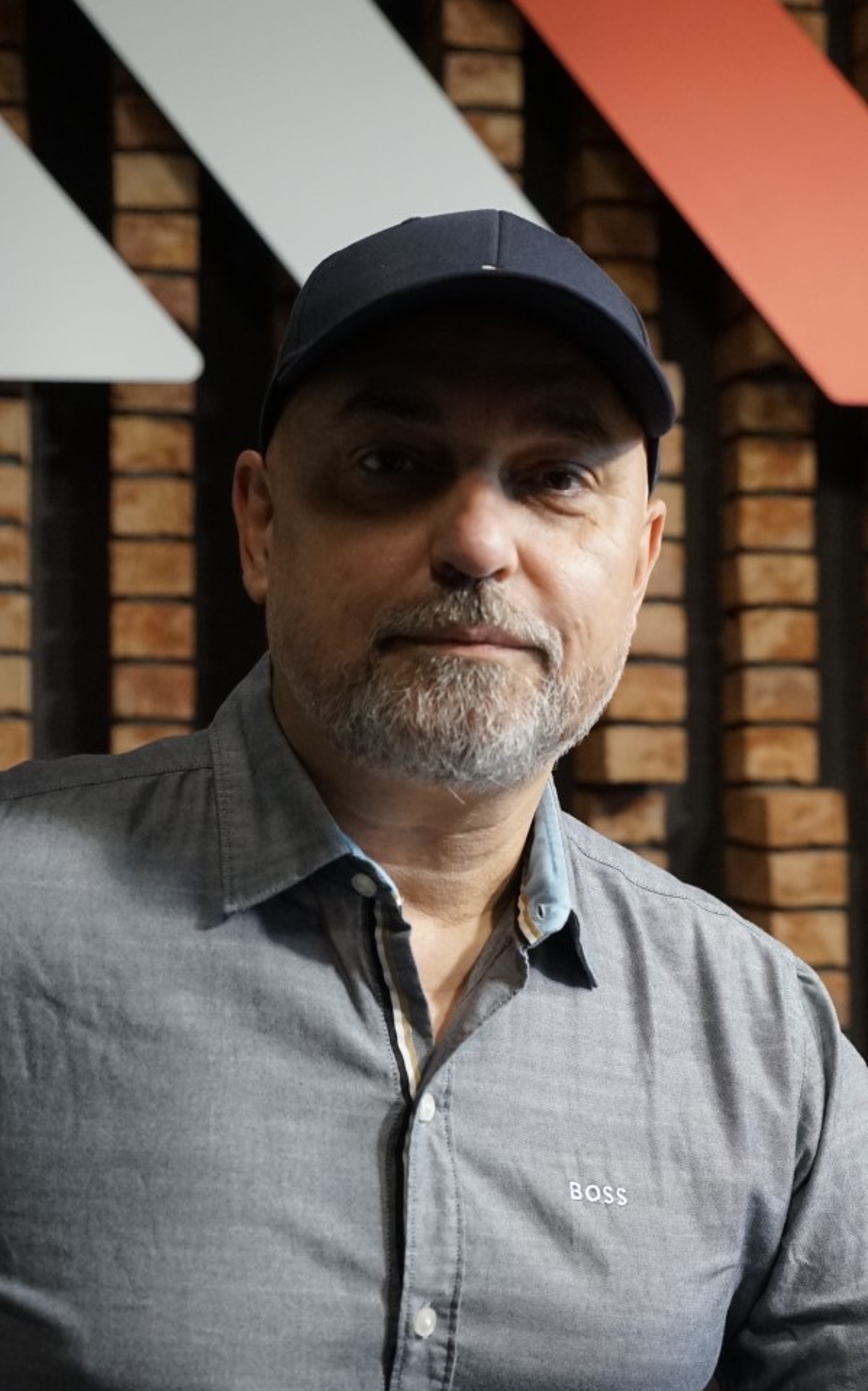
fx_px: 2234
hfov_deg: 21.9
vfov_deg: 34.6
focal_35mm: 59
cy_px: 692
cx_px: 529
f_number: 4
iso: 2500
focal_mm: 37
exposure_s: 1/160
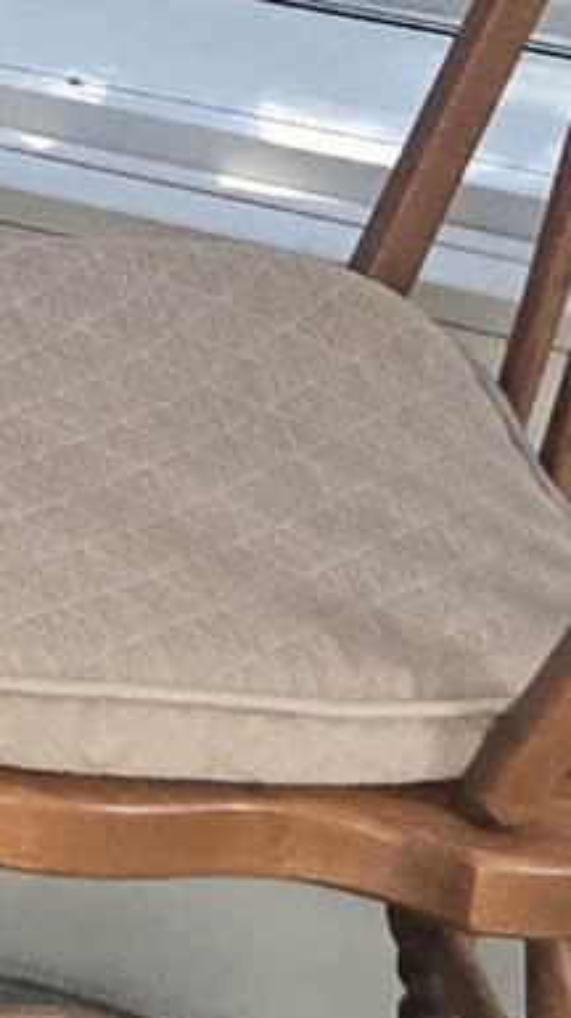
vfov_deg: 10.0
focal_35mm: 200
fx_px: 5394
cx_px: -1163
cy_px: -994
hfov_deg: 5.7
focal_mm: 5.4
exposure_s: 1/180
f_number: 1.8
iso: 125
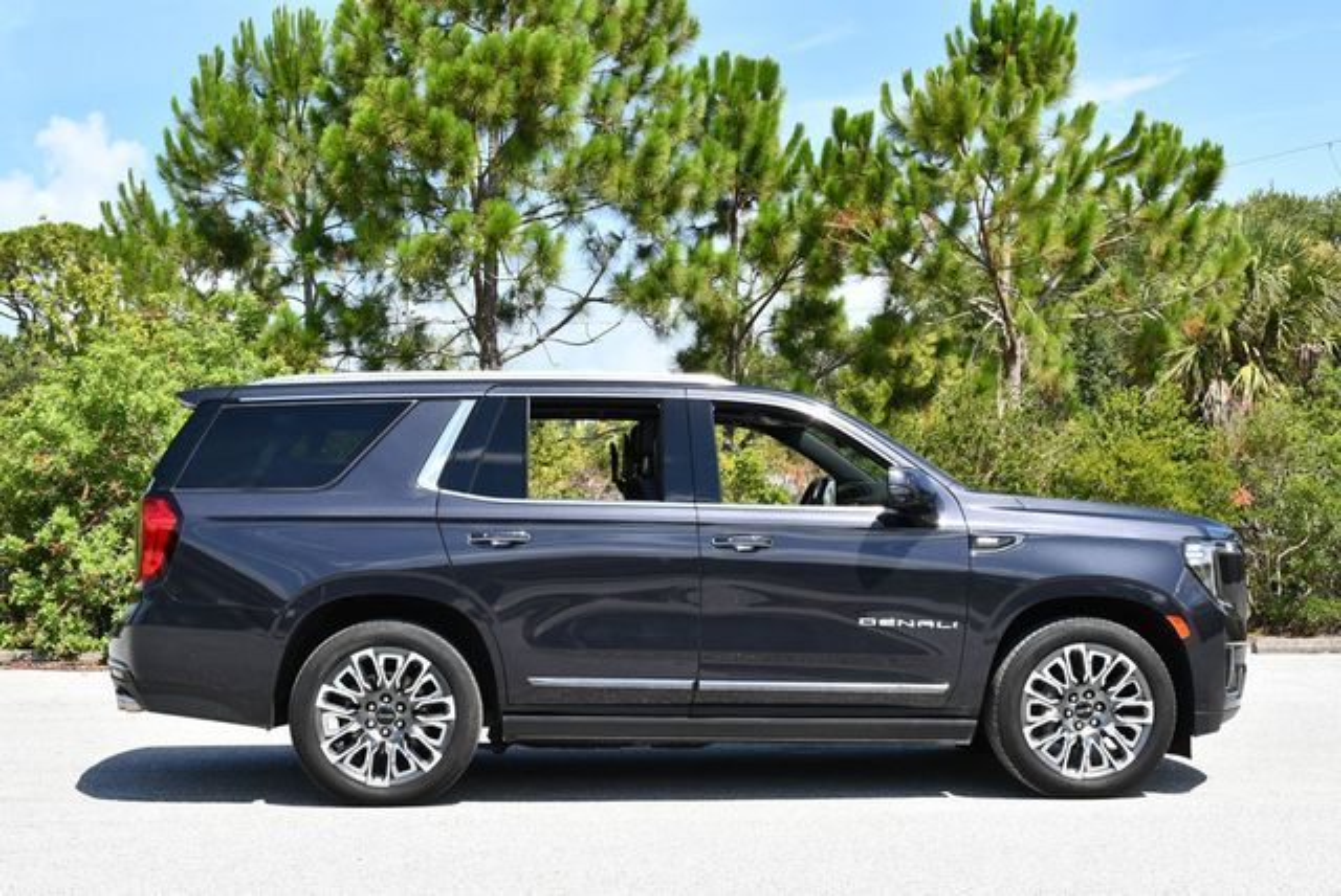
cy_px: 448
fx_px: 1939
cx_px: 670
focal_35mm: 52
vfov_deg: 26.0
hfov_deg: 38.2
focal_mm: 26
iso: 180
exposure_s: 1/250
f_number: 8
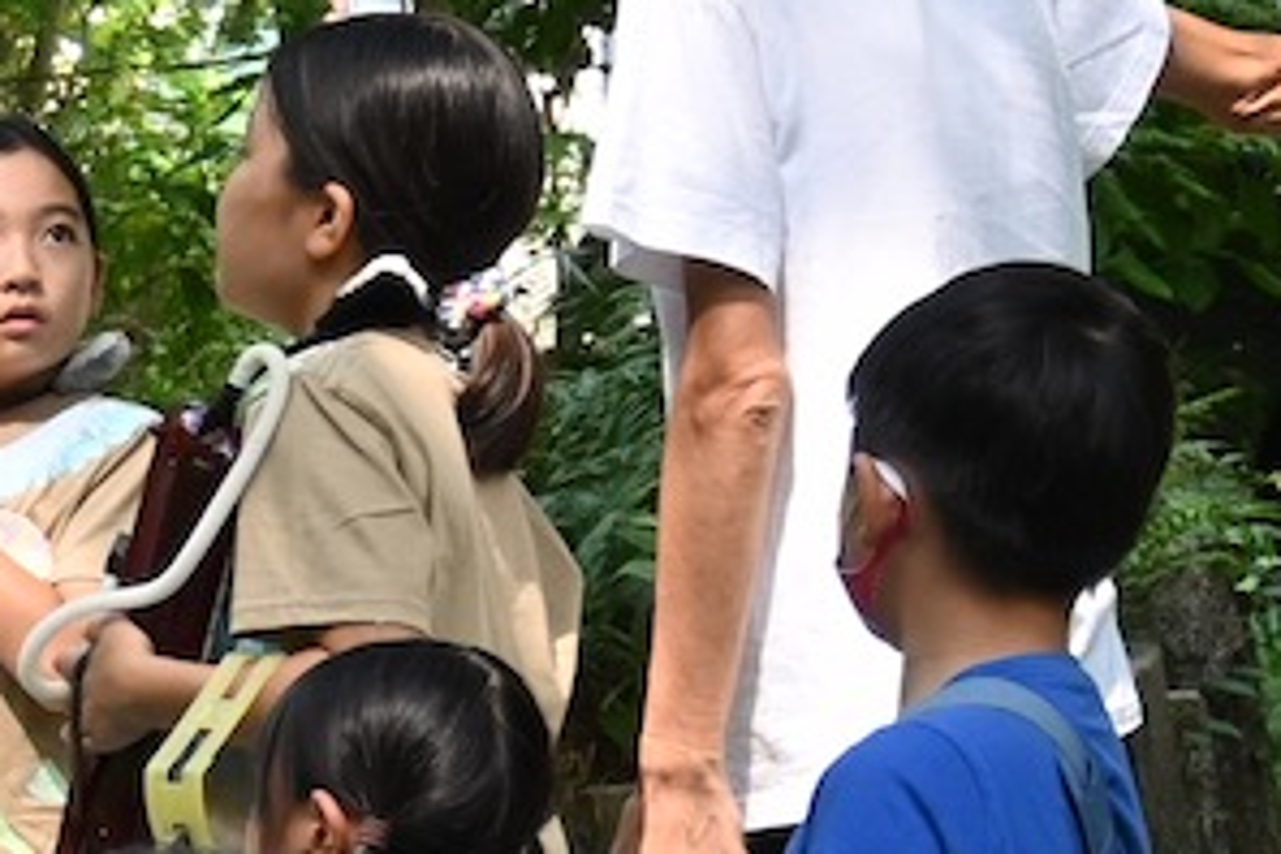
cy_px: 925
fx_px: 7451
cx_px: -858
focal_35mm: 209
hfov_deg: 9.4
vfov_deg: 6.5
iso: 400
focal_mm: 29
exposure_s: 1/250
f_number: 4.8
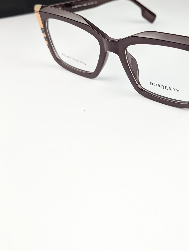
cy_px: 59
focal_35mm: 37
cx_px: 139
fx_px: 269
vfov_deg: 47.9
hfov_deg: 37.9
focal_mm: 6.81
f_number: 1.85
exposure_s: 1/197
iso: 46
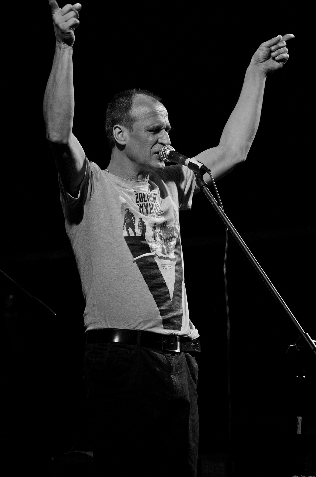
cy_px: 238
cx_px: 158
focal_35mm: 225
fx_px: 2972
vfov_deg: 9.2
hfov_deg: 6.1
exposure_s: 1/125
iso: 800
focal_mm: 150
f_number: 8
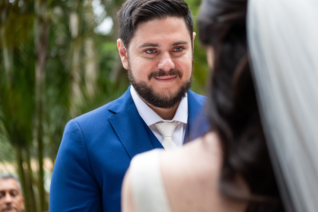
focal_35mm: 83
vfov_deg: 16.5
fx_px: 733
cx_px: 168
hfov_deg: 24.5
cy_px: 107
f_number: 2.2
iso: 800
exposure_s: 1/320
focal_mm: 50
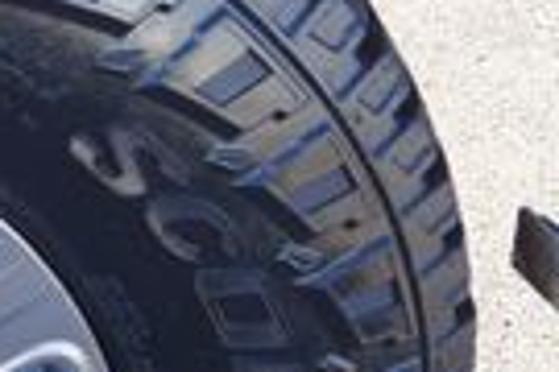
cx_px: -667
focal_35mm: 114
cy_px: 256
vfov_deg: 12.0
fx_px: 1770
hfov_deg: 14.1
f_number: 4
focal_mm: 16
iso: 125
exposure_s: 1/60
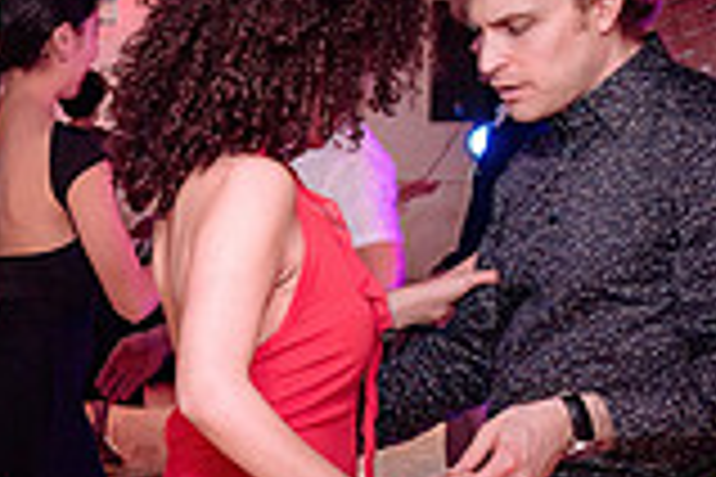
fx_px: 2625
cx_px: -176
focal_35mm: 132
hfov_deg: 14.9
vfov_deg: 10.3
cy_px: 426
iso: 800
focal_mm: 28
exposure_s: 1/80
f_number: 4
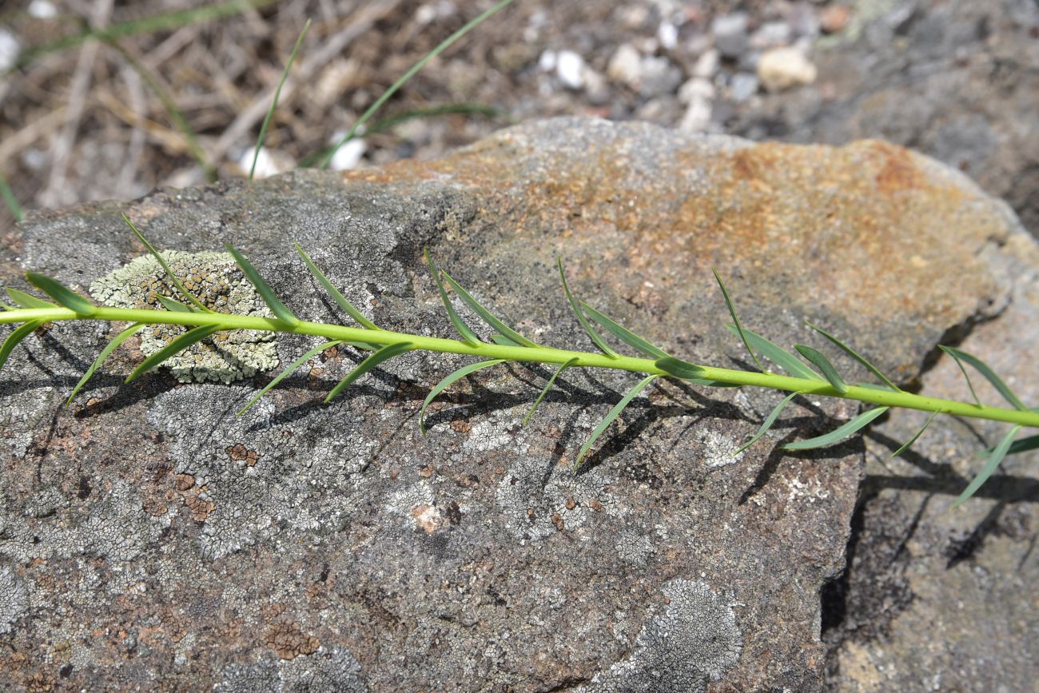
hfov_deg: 39.6
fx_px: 1443
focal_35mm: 50
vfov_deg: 27.0
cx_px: 520
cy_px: 346
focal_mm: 50
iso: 100
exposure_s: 1/125
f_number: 13
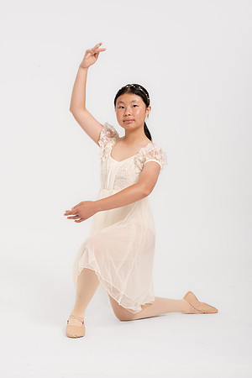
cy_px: 189
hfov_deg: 21.9
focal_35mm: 62
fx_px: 651
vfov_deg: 32.4
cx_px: 126
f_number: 10
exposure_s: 1/160
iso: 400
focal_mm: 62
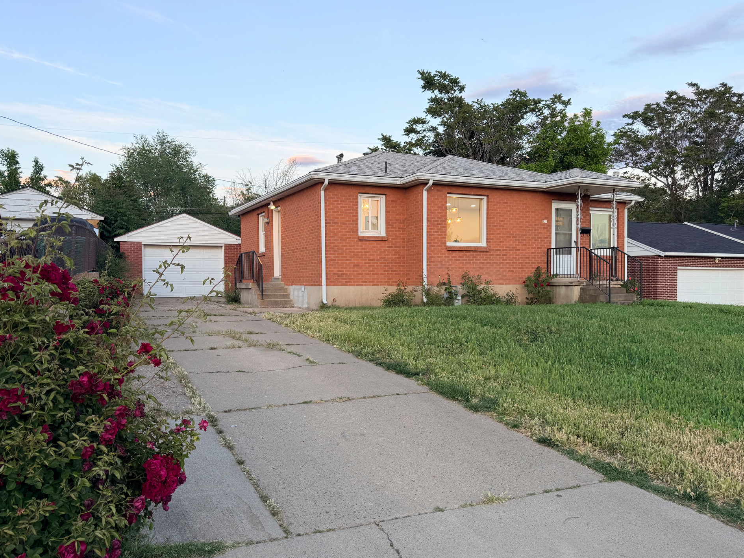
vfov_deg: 53.1
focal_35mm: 26
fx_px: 559
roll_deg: +0.6
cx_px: 344
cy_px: 290
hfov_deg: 67.2
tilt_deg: -1.6
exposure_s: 1/134
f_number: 1.78
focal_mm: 6.76
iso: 64
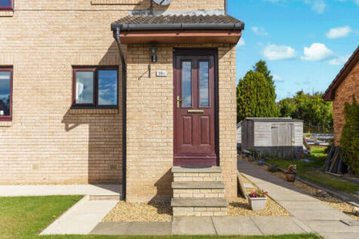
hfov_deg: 60.3
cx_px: 180
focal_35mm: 31
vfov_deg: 42.3
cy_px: 120
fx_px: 309
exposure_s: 1/250
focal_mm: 31
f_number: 5.6
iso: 100
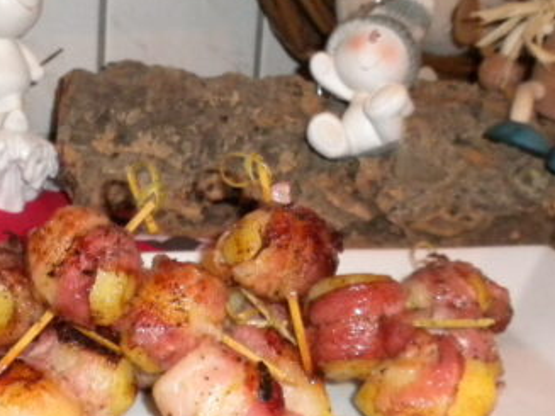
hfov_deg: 22.4
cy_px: 126
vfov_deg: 16.9
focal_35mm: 87
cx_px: 182
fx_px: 1394
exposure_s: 1/30
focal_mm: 6.6
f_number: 3.5
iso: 400
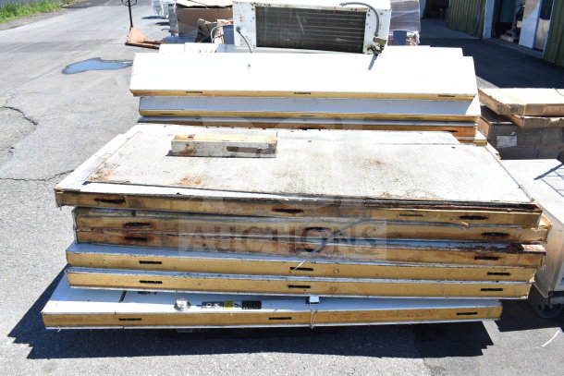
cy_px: 188
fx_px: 470
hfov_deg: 61.9
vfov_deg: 43.6
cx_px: 282
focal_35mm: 30
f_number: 8
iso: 200
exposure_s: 1/250
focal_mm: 20
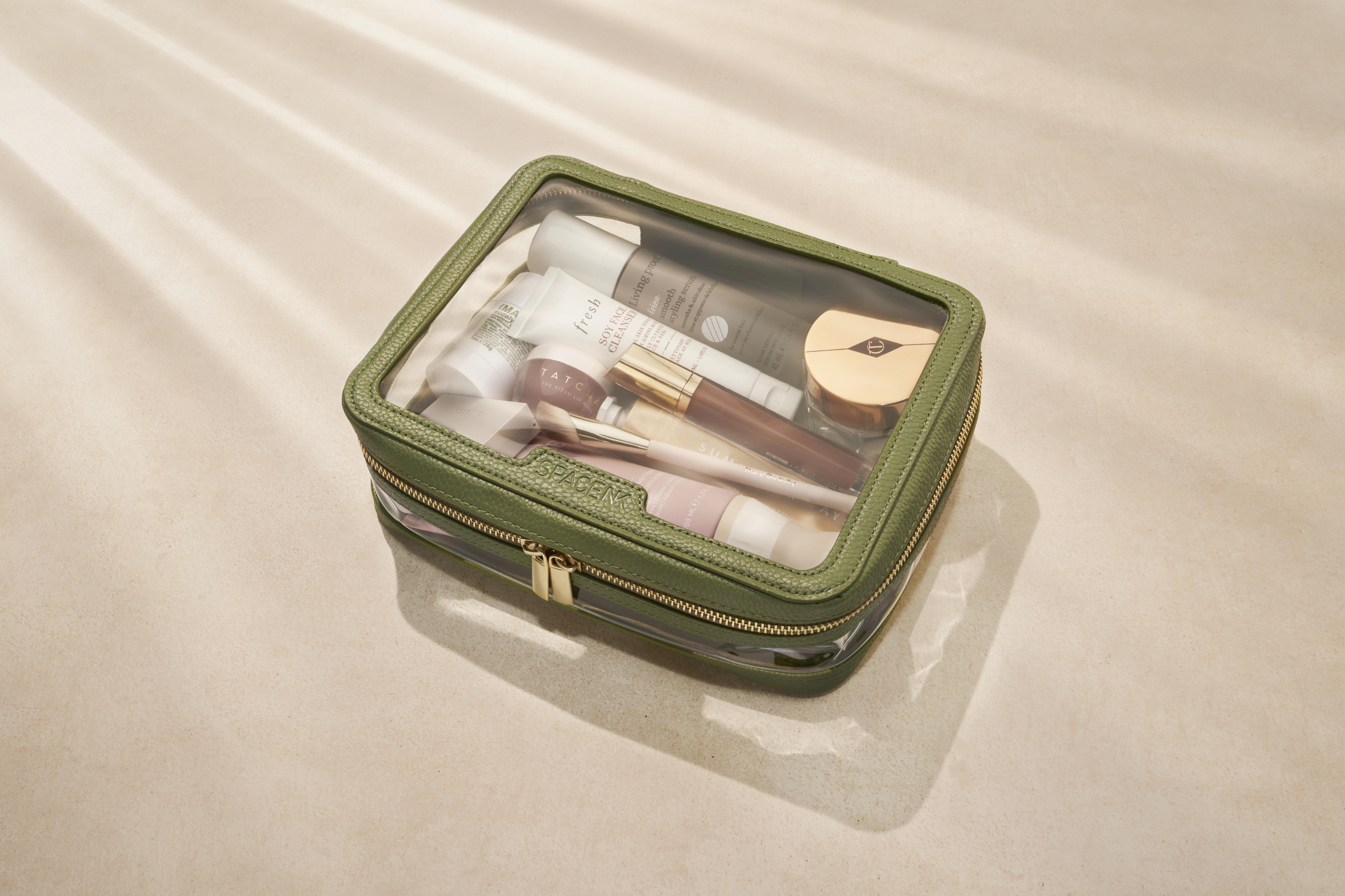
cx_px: 672
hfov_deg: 55.8
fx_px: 1270
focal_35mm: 34
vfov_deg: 38.9
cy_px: 448
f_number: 16
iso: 100
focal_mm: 34
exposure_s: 1/8
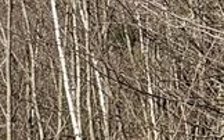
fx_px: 4905
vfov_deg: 1.6
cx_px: -166
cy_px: -334
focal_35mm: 804
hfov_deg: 2.6
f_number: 2.8
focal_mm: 15.66
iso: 50
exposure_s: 1/2283
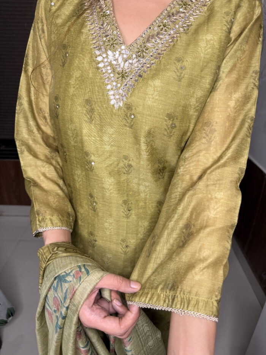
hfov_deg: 56.8
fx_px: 246
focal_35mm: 24
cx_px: 133
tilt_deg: -26.1
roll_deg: -1.5
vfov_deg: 71.6
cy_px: 178
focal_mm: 6.76
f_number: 1.78
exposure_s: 1/100
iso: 125
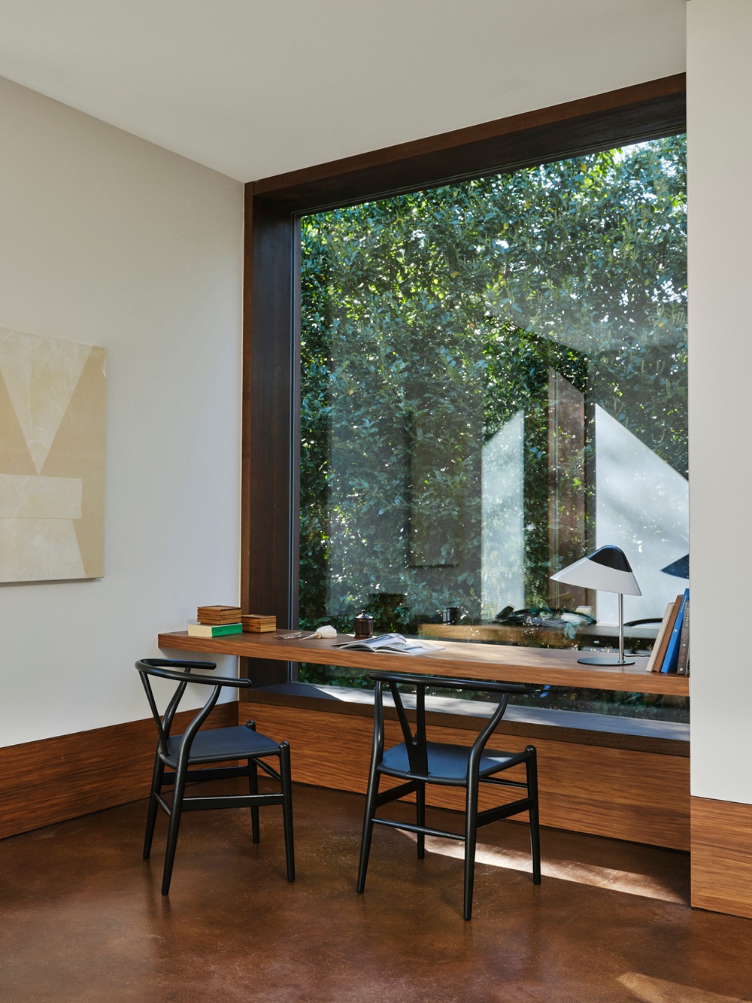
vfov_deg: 54.0
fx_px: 985
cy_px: 502
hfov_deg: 41.8
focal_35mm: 34
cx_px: 376
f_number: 9
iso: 400
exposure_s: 1/15
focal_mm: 42.5
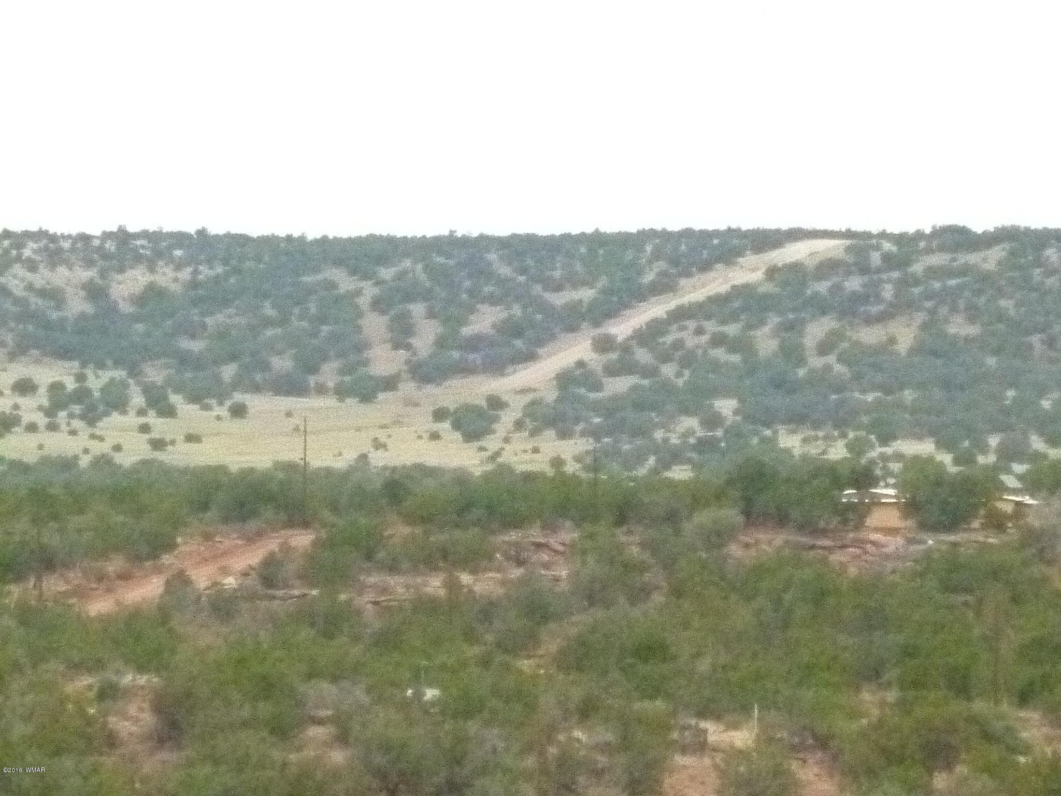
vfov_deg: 3.5
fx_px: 12965
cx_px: 530
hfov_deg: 4.7
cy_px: 398
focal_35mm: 423
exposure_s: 1/250
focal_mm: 40
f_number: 18
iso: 1600
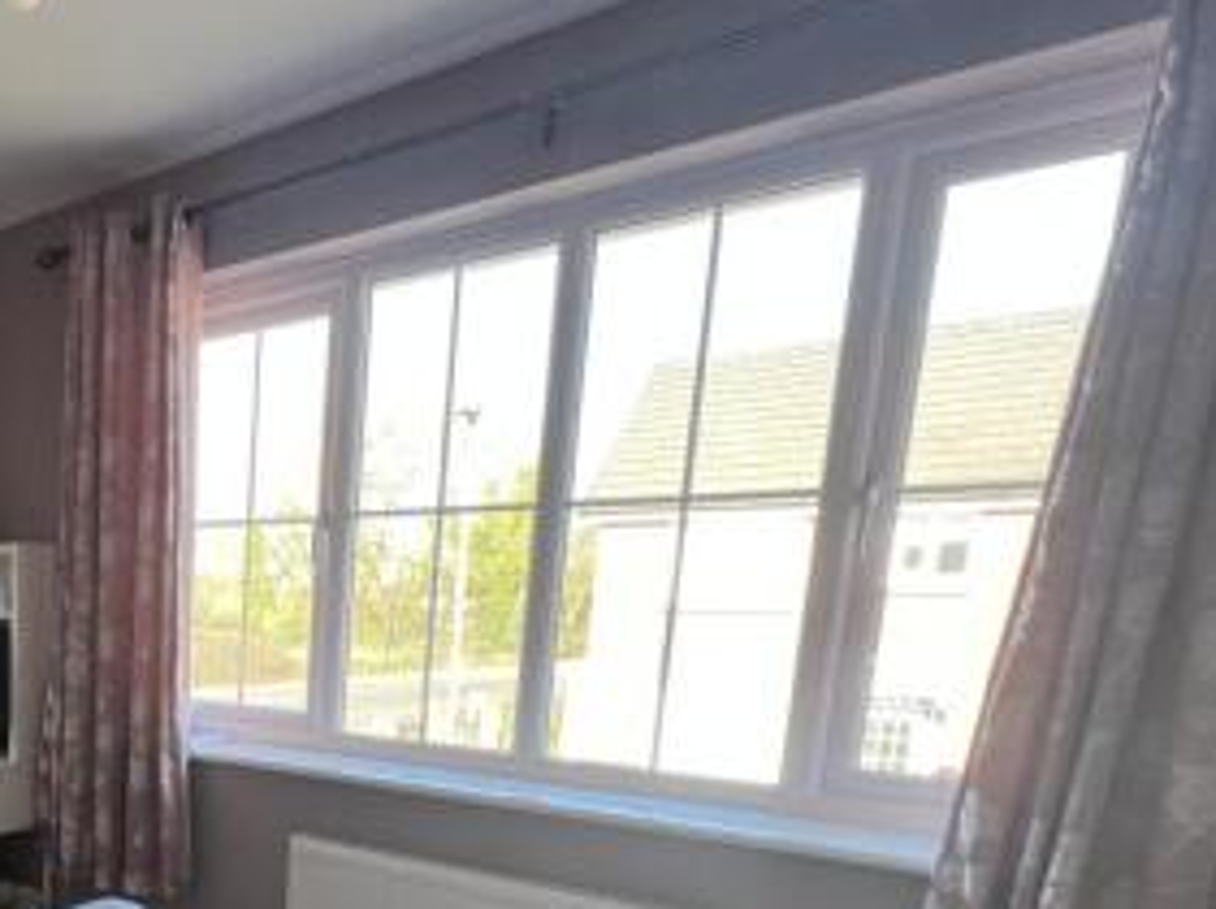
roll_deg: +0.3
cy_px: 760
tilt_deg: -10.1
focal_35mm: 27
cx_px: 11
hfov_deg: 52.5
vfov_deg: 47.7
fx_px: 947
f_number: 1.8
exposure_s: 1/99
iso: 80
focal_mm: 1.57
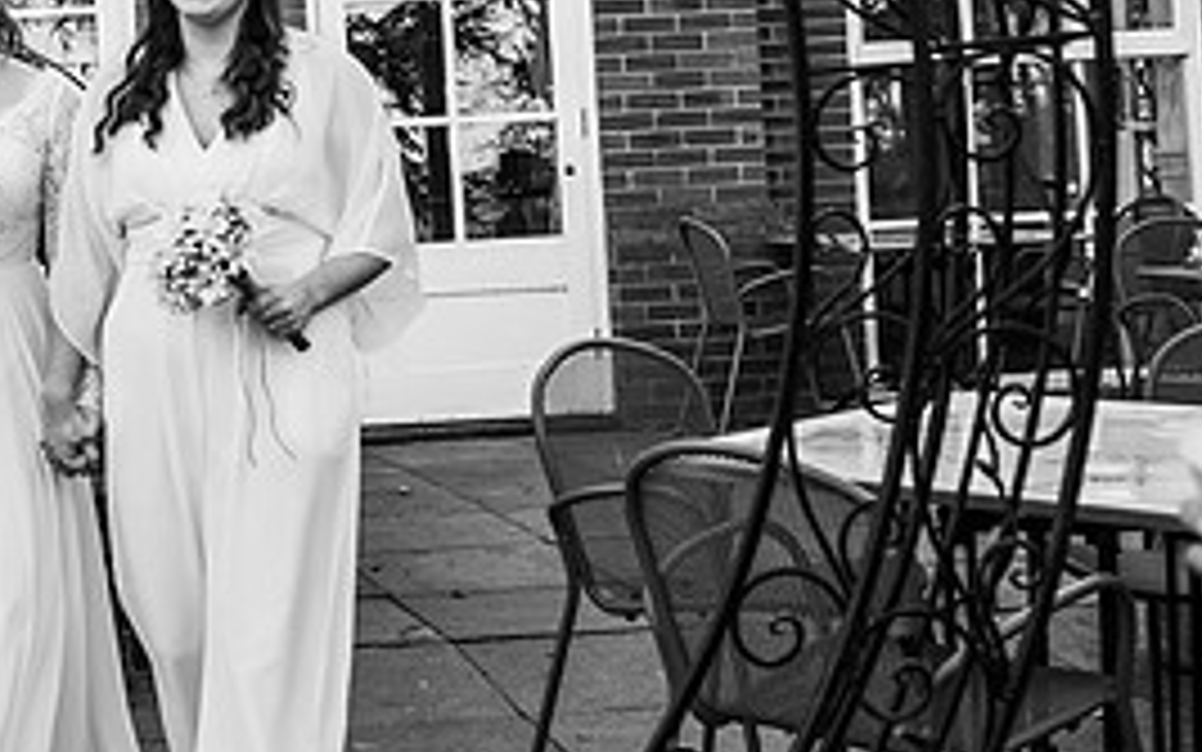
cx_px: 23
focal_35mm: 72
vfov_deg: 18.0
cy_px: 167
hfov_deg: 27.1
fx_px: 2359
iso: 560
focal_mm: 32.5
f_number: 4
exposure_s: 1/640
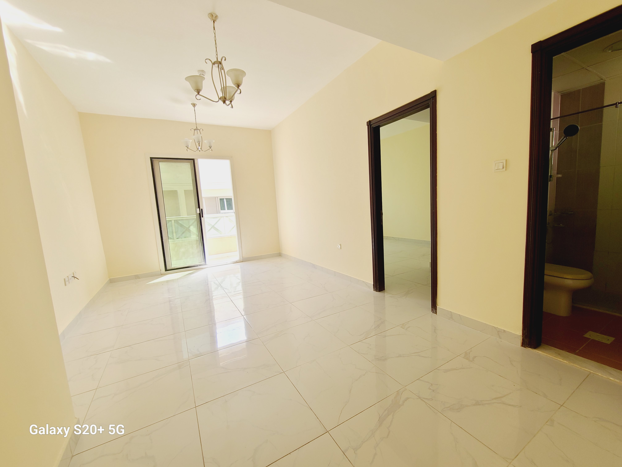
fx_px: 234
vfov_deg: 89.9
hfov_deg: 106.2
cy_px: 234
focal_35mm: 13
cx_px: 311
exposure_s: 1/100
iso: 80
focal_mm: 2.2
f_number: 2.2
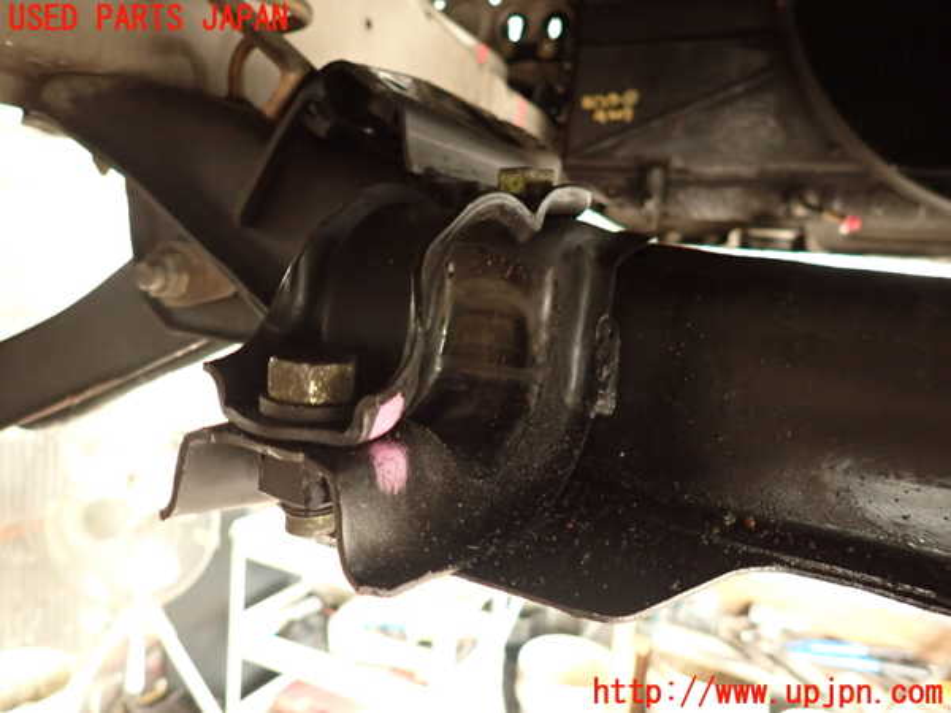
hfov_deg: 69.4
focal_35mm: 25
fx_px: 687
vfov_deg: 54.9
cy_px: 356
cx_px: 476
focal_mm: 4.5
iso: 500
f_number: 2
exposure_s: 1/30
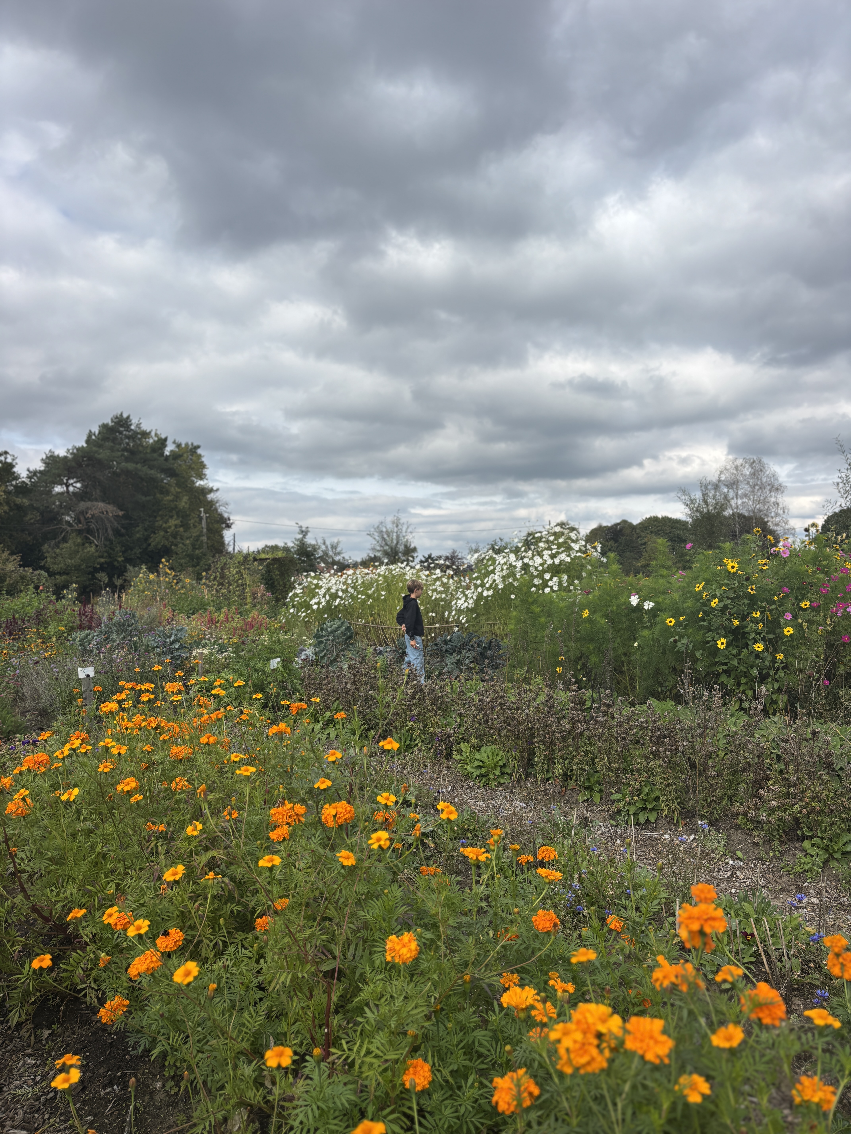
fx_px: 852
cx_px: 426
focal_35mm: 26
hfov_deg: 53.1
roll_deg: +0.7
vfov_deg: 67.3
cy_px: 567
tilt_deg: +0.6
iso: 50
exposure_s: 1/3106
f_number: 1.6
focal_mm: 5.96
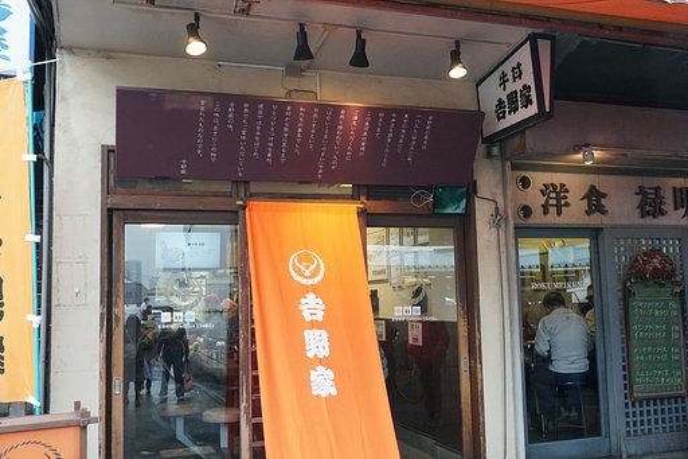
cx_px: 344
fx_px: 688
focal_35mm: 36
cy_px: 230
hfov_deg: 53.1
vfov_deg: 36.8
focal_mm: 24
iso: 4000
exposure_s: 1/250
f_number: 8
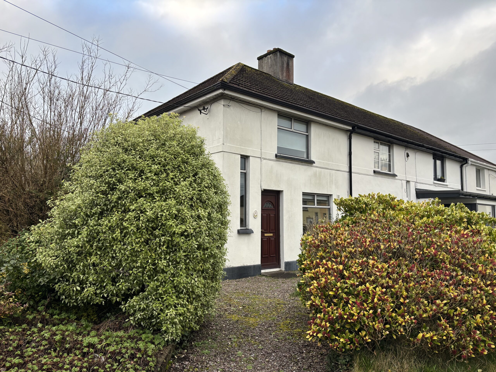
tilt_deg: +4.4
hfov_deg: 67.3
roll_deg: +0.1
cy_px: 186
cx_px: 248
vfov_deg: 53.1
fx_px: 373
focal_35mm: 26
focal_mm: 5.96
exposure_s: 1/288
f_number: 1.6
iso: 50
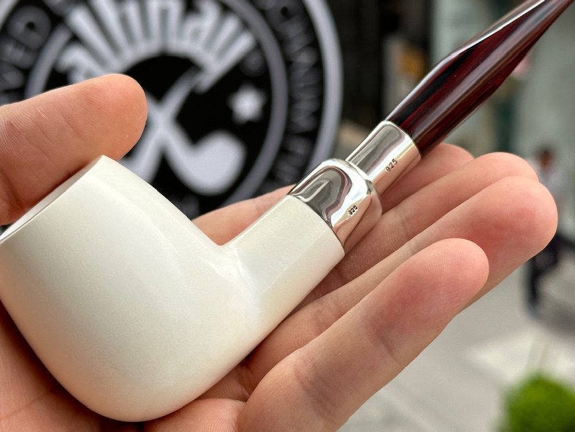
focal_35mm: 71
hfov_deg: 27.4
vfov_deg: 20.7
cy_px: 188
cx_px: 285
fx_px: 1180
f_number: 1.78
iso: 64
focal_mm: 6.86
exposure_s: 1/1242
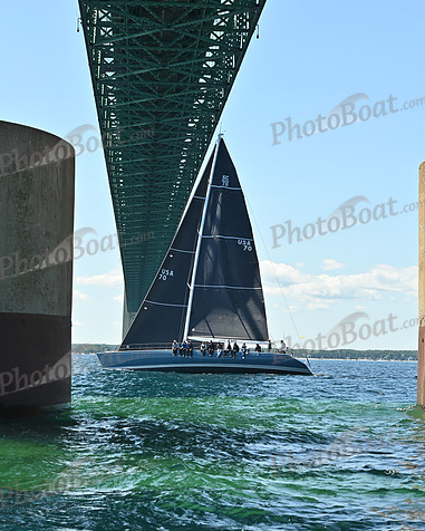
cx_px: 212
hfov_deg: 19.2
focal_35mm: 80
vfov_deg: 23.8
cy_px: 293
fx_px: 1257
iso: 320
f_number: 7.1
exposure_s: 1/1000
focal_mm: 70
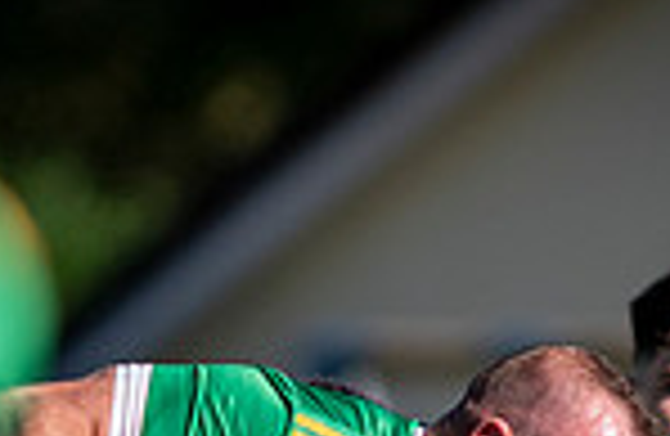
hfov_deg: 0.8
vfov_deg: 0.5
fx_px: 50828
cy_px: 1054
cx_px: 473
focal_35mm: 2751
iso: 110
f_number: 2.8
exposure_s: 1/2500
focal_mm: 300
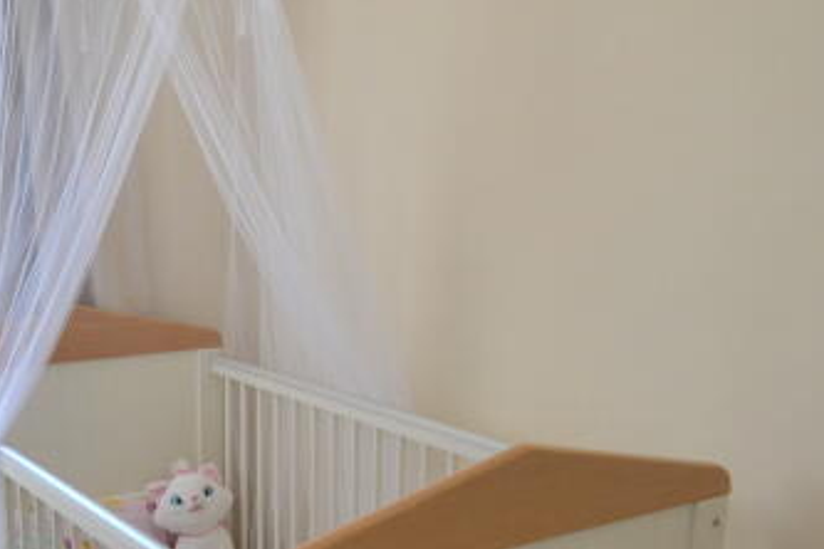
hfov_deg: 41.6
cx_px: 218
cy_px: 477
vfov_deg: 28.3
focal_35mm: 46
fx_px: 1053
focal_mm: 10
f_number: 5.6
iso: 360
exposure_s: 1/125
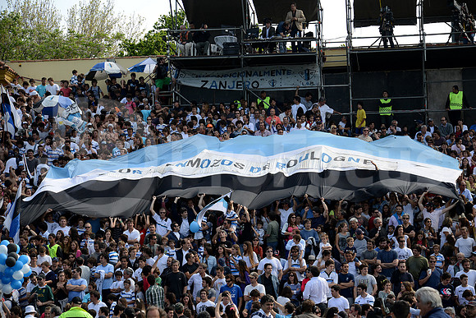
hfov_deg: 23.9
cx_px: 238
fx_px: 1124
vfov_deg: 16.1
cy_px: 159
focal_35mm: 85
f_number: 4.5
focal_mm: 85
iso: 250
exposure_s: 1/800
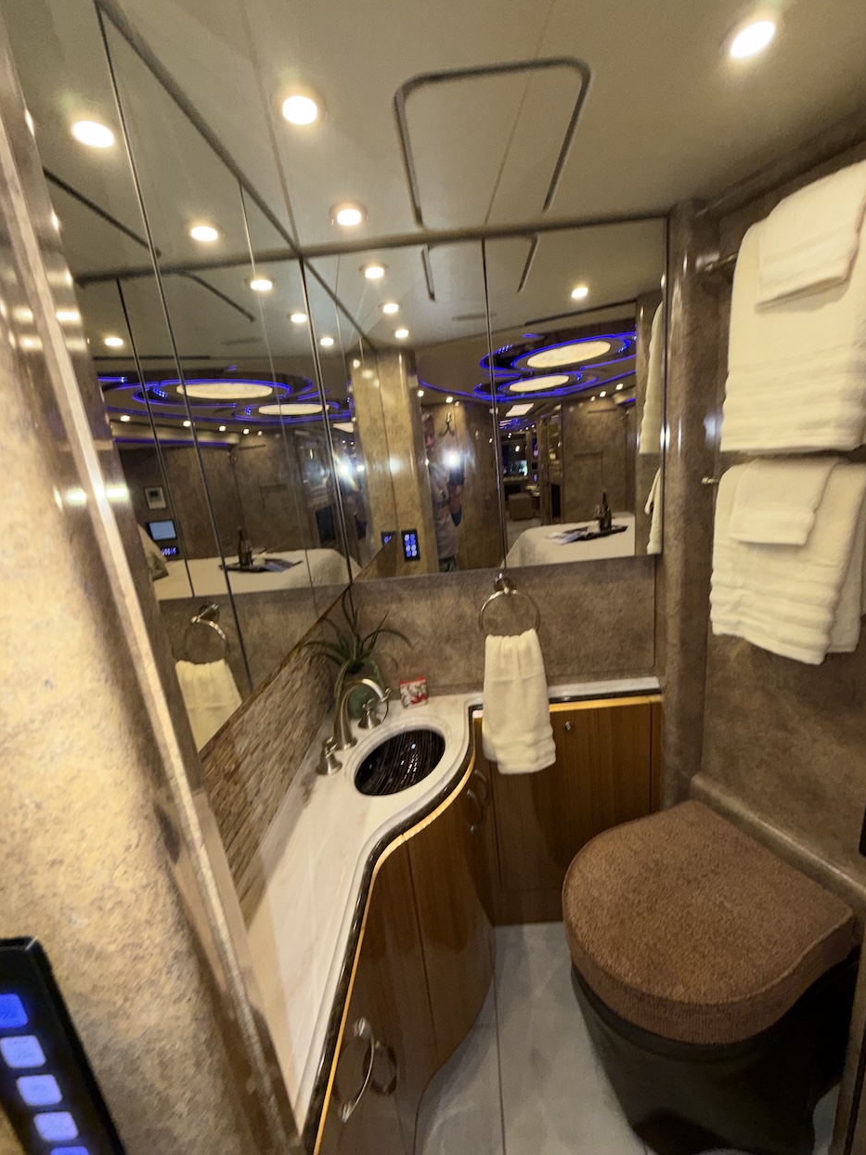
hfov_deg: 81.6
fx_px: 500
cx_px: 463
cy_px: 600
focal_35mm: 15
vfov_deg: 98.1
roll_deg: +2.3
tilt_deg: -19.0
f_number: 2.2
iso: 64
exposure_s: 1/80
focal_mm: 2.22
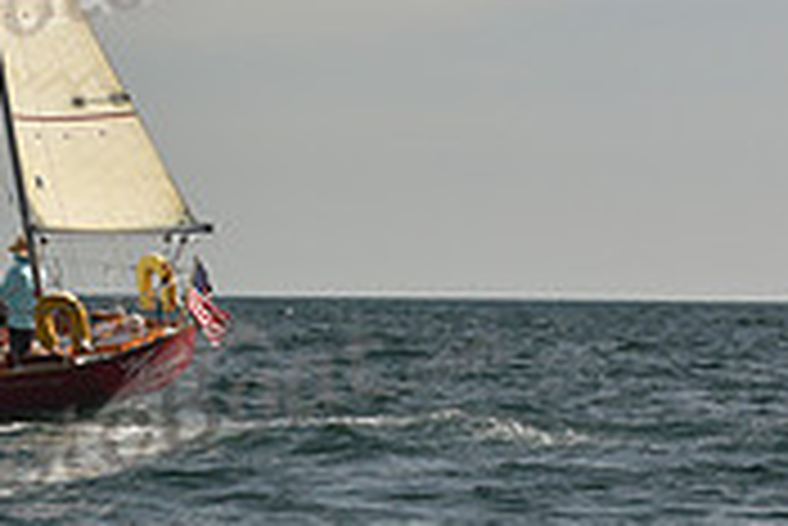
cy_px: -214
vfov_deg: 4.1
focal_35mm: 332
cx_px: -360
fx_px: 7273
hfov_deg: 6.1
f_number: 7.1
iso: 250
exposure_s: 1/640
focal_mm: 100
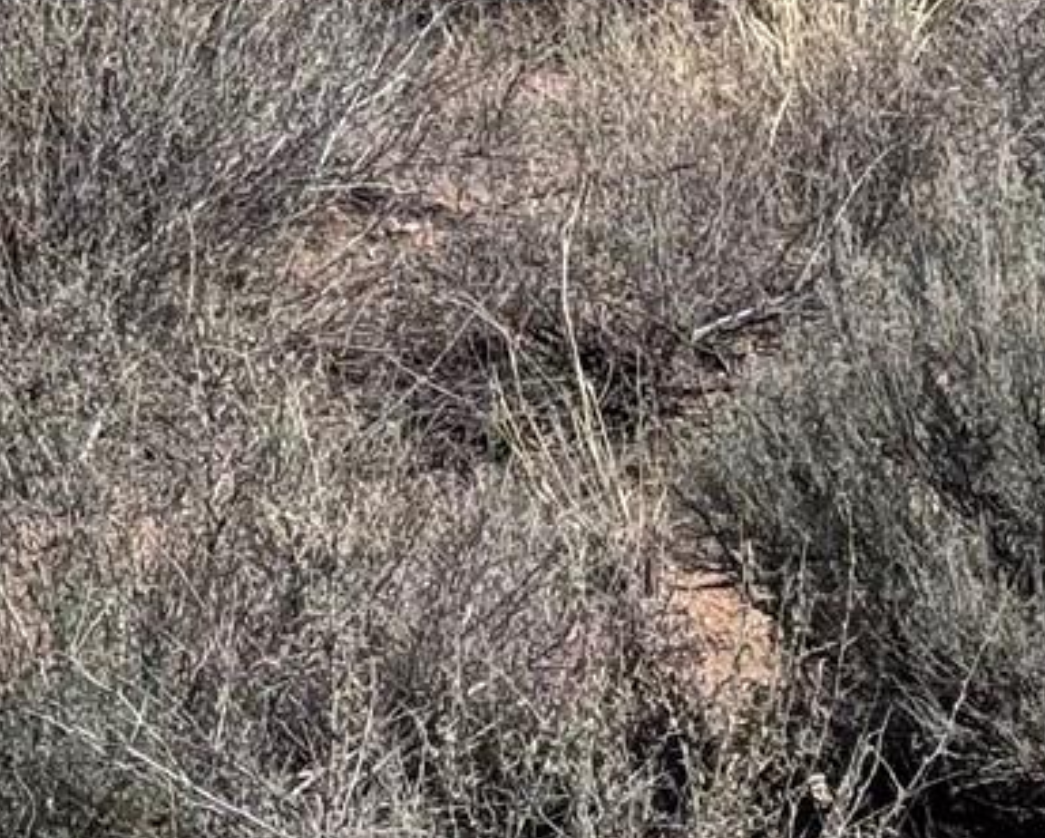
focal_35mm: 195
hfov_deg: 9.9
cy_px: -237
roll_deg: +0.0
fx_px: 6037
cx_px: 215
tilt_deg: -6.6
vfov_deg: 7.9
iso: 64
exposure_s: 1/5376
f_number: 1.78
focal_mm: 6.76
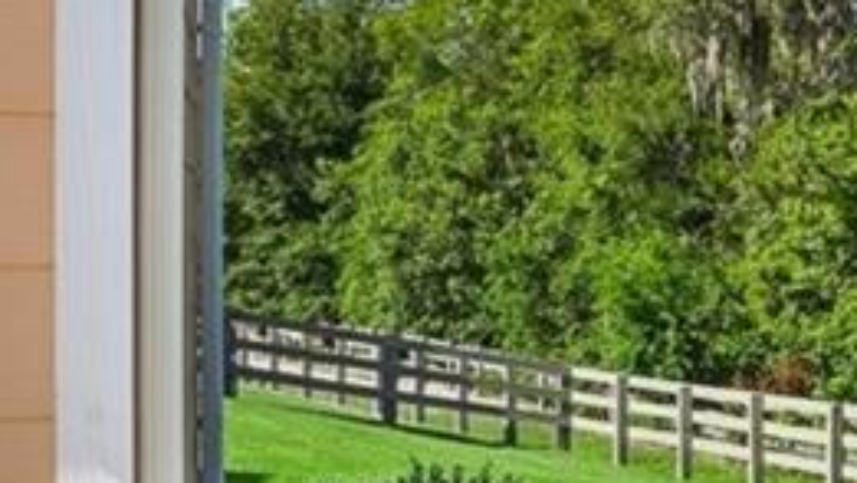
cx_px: 1983
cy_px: 200
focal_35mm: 109
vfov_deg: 11.1
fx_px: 2478
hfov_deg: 14.2
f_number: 20
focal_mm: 17
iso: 100
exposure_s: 1/40
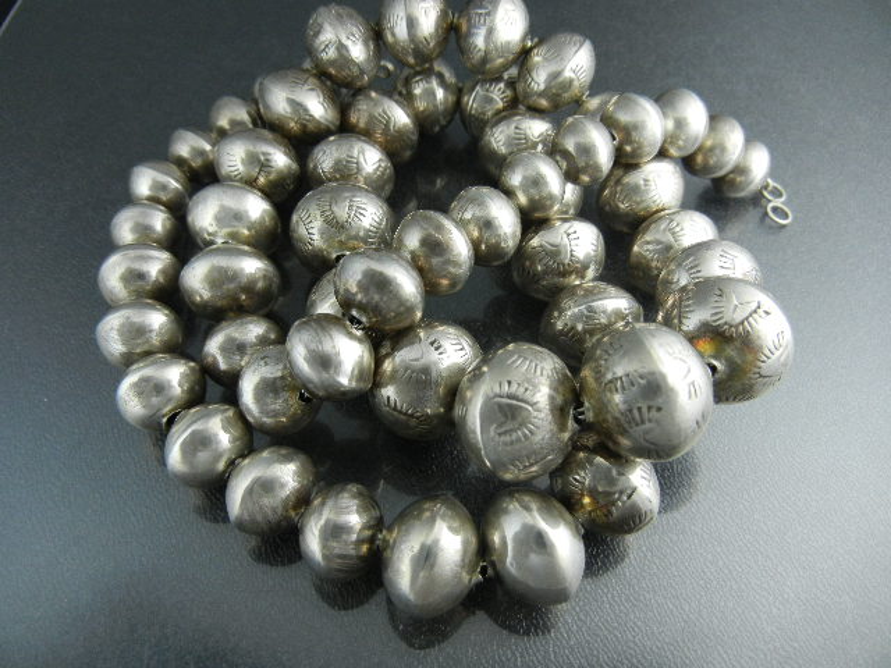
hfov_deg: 60.0
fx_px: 772
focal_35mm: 30
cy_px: 334
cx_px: 446
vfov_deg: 46.8
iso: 400
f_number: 3.5
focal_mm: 5.4
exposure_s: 1/32.8
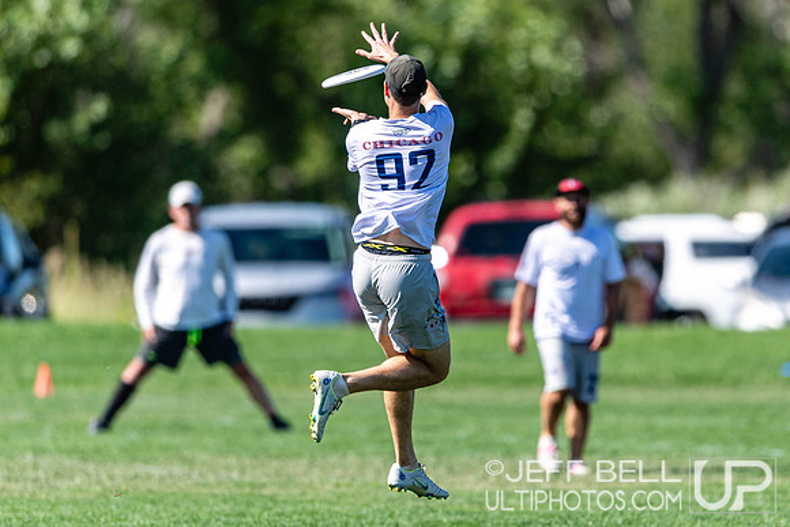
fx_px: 14671
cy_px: 220
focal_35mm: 668
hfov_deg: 3.1
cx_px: 480
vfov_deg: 2.1
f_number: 2.8
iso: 100
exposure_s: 1/2000
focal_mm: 400
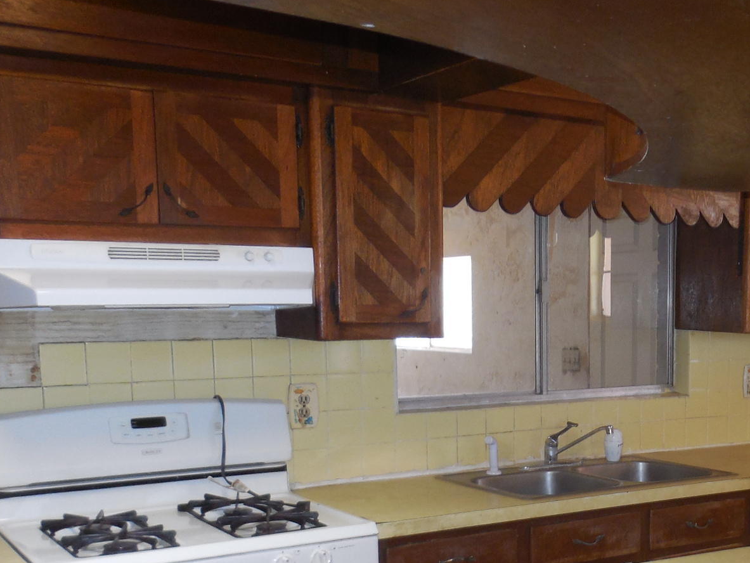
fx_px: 1040
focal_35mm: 48
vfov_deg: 29.5
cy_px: 465
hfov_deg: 38.3
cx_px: 593
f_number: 3.1
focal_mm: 4.5
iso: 200
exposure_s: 1/25
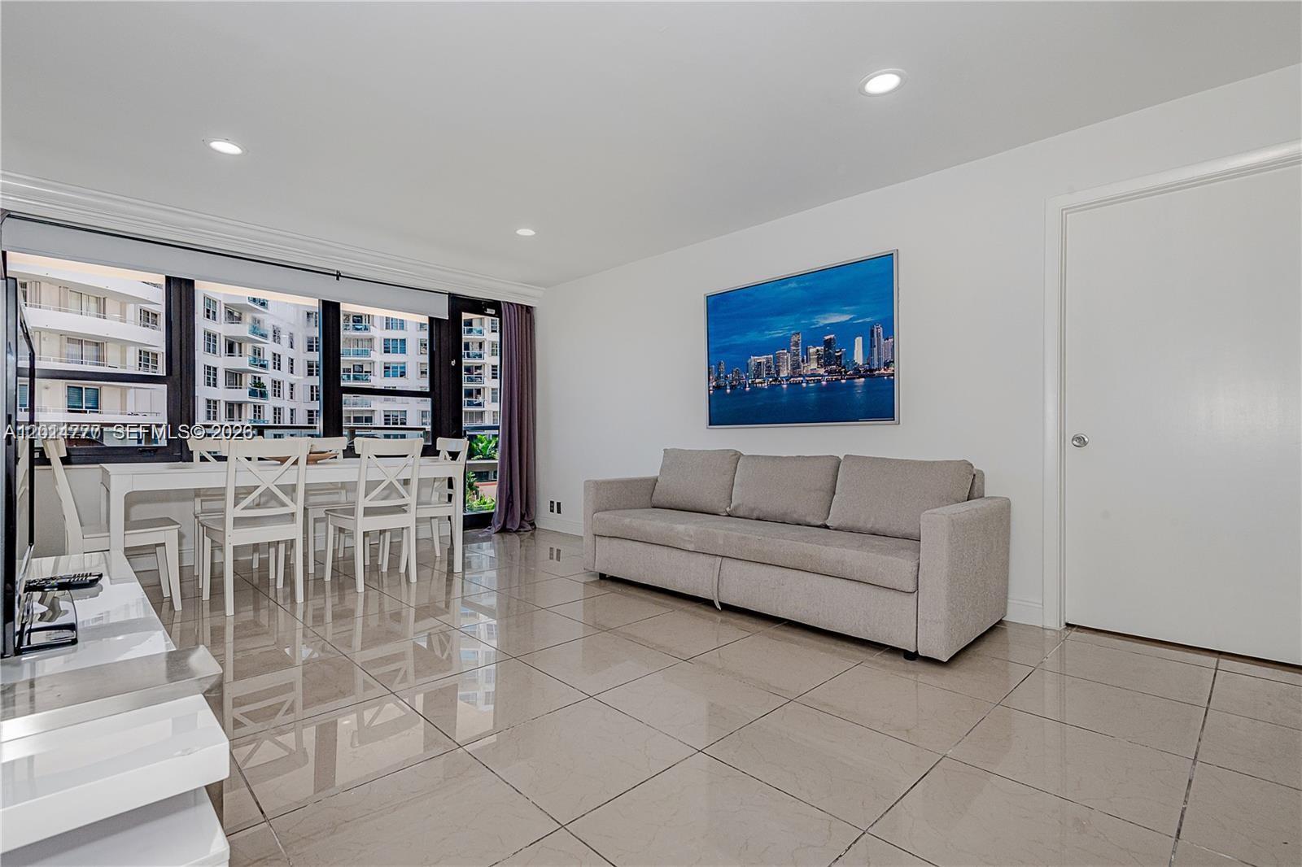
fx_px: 579
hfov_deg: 96.7
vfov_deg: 73.7
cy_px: 434
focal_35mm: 16
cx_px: 651
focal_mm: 16
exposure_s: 1/100
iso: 800
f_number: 8
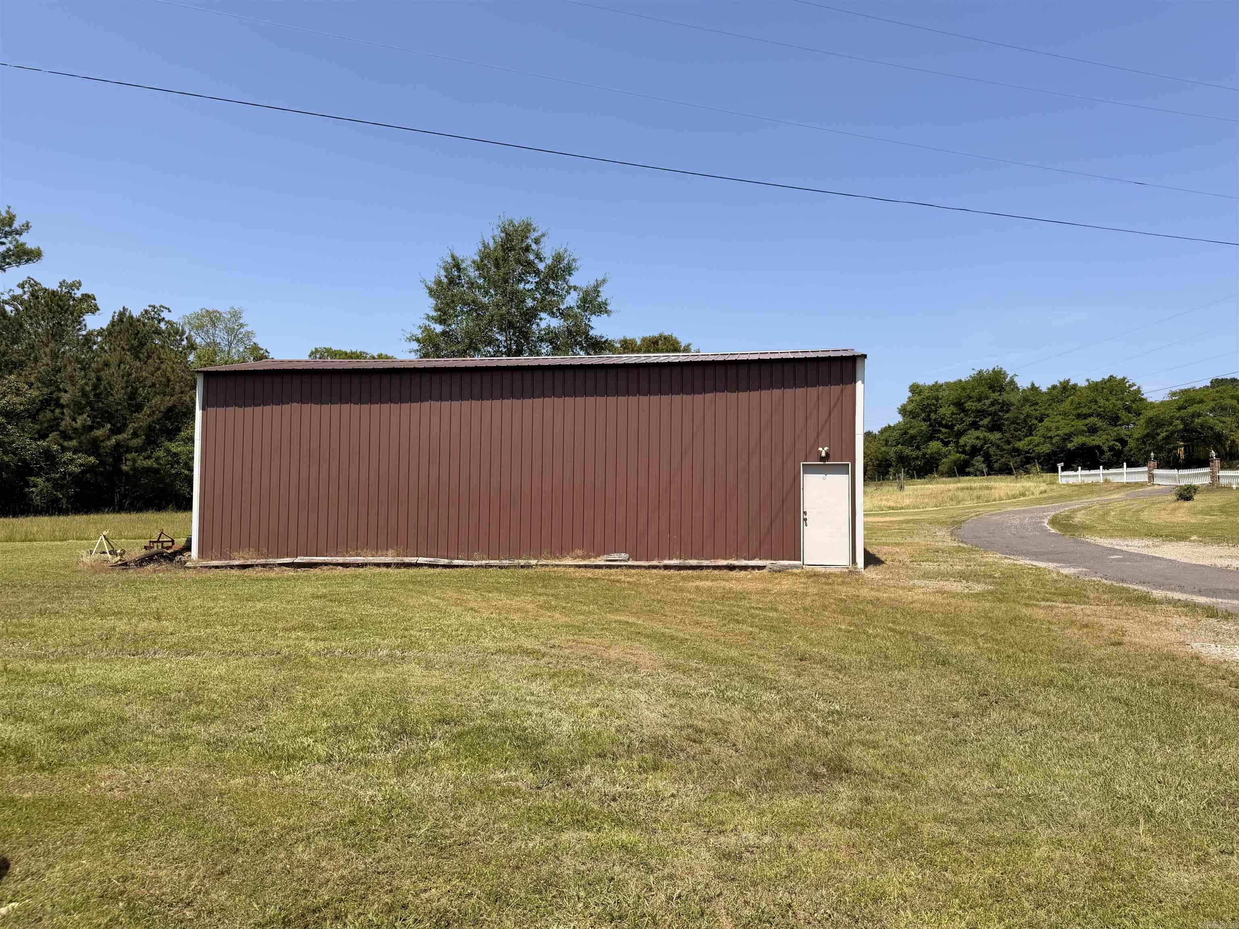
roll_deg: -0.1
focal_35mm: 24
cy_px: 464
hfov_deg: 71.6
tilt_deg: +2.6
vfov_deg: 56.8
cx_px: 620
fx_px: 859
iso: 80
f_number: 1.78
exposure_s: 1/4673
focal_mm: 6.76
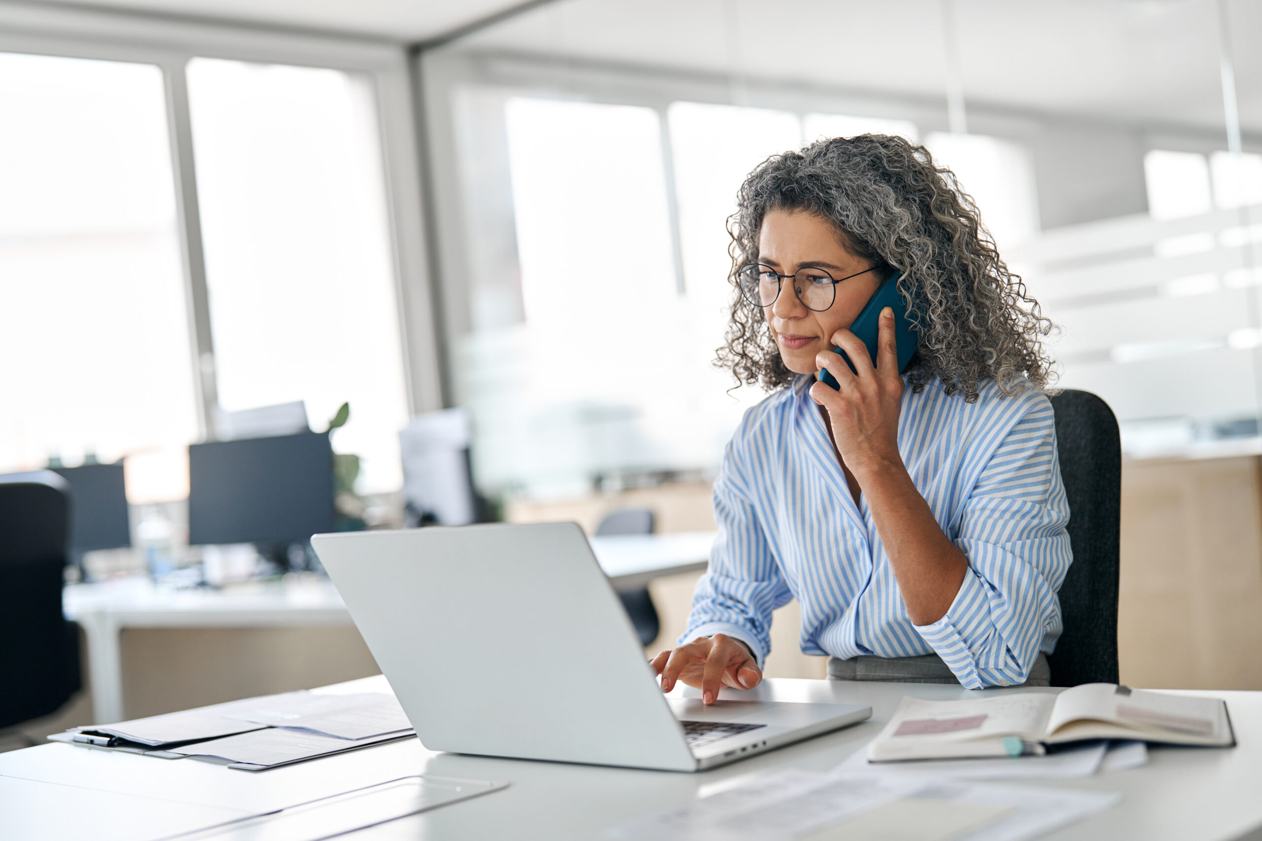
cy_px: 420
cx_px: 631
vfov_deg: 27.0
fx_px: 1753
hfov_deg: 39.6
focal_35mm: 50
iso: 200
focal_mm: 50
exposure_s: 1/250
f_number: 1.8
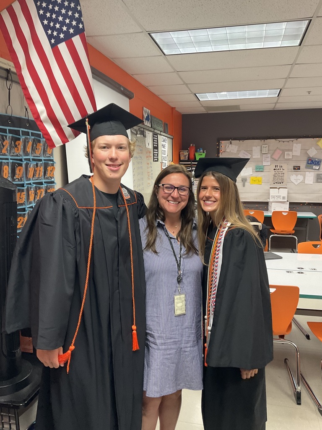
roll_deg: -1.5
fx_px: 360
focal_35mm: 29
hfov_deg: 48.2
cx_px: 161
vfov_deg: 61.7
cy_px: 215
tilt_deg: -7.1
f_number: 1.8
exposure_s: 1/60
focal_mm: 3
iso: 80
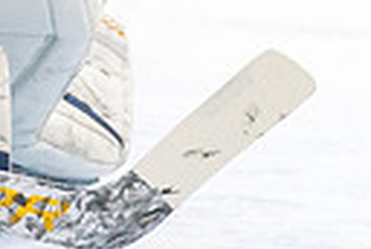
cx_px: -351
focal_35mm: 642
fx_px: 6632
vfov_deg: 2.1
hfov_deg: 3.2
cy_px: -259
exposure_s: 1/1250
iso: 3200
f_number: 2.8
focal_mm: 142
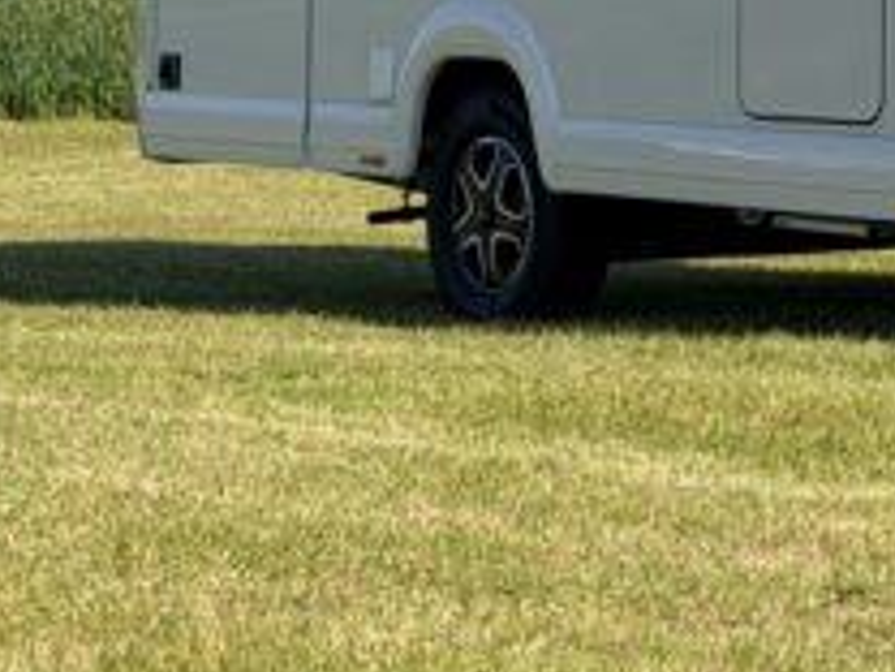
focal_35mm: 185
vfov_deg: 7.9
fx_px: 4783
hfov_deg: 10.4
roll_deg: +0.7
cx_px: 1261
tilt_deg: +1.2
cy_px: -228
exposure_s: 1/2273
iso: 64
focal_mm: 6.76
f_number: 1.78
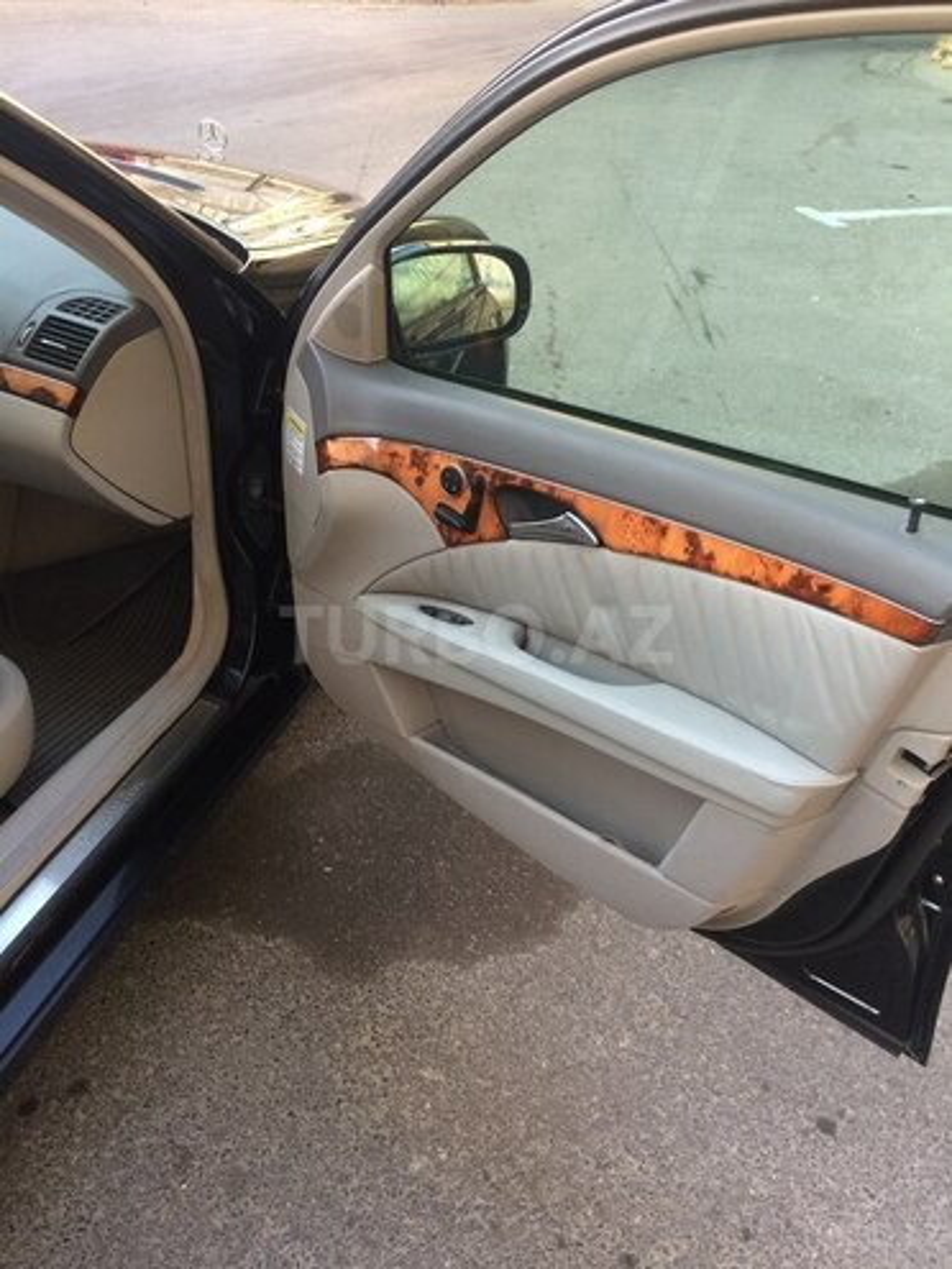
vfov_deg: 61.7
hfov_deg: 48.2
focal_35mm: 29
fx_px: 1063
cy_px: 634
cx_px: 476
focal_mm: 4.15
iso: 40
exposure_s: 1/33
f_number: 2.2
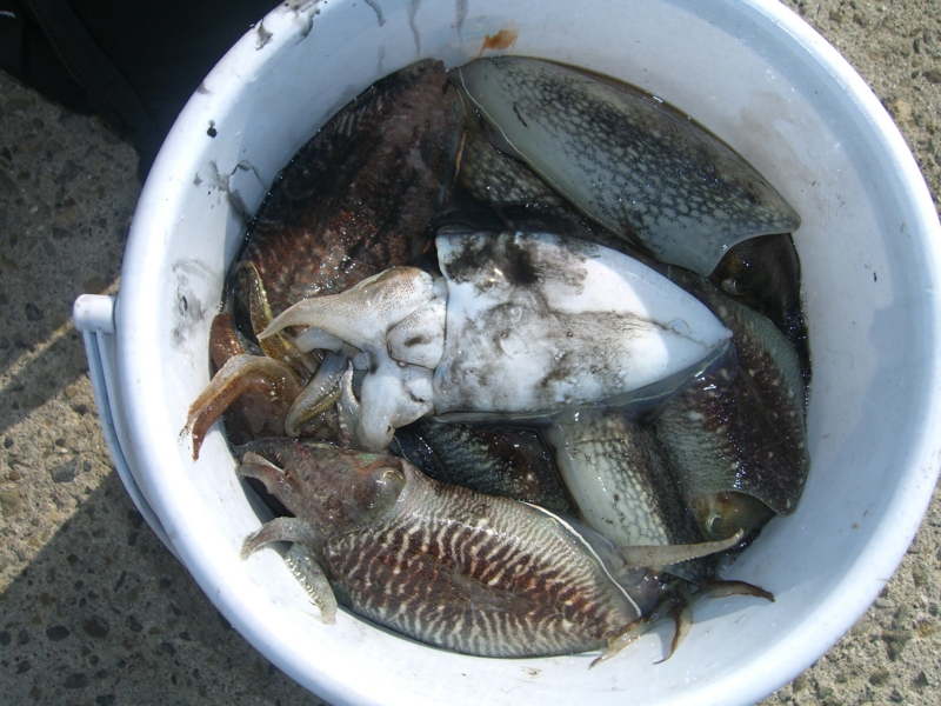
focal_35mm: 38
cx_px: 470
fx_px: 1033
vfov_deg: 37.7
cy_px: 353
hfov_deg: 49.0
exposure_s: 1/200
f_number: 8
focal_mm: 7.9
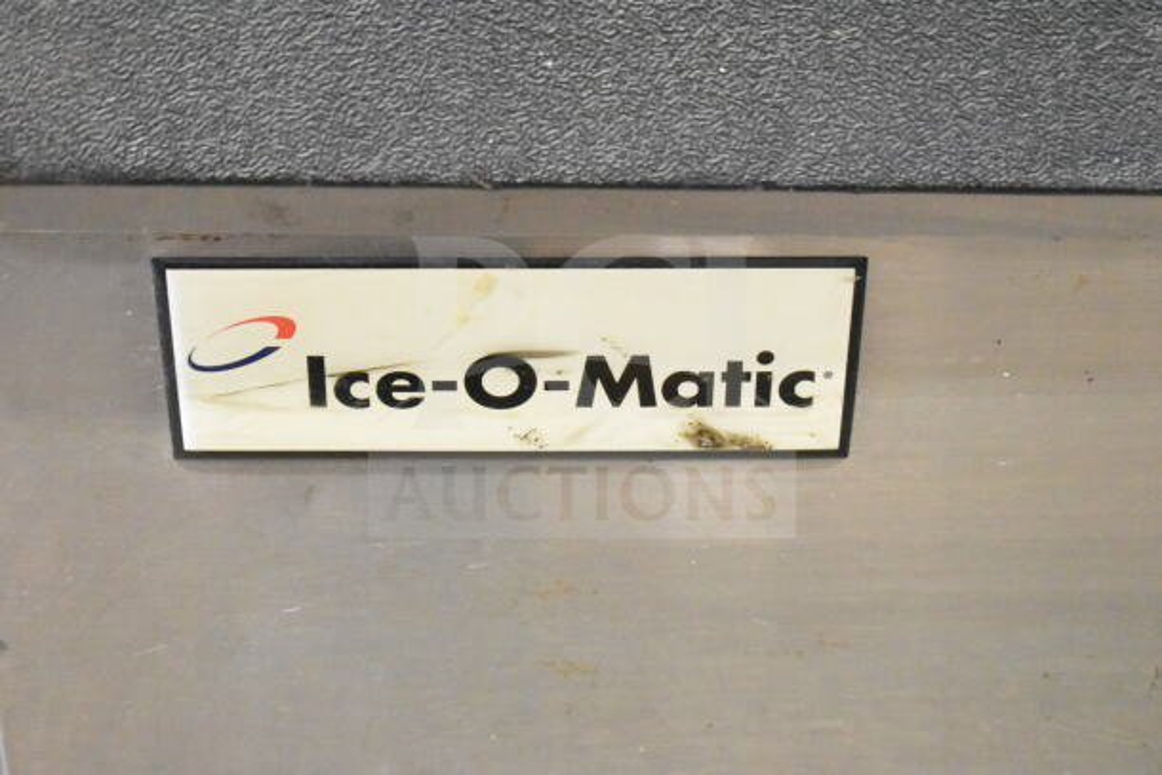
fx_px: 2663
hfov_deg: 24.6
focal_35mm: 82
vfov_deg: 16.6
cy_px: 388
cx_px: 581
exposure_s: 1/100
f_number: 5.6
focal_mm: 55
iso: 20000
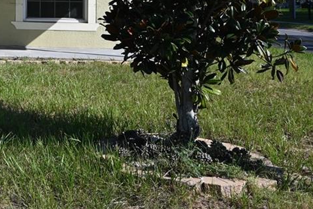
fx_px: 571
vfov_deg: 19.5
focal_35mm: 66
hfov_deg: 26.2
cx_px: -92
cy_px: -41
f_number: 7.1
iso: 100
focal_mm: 19.5
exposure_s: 1/400
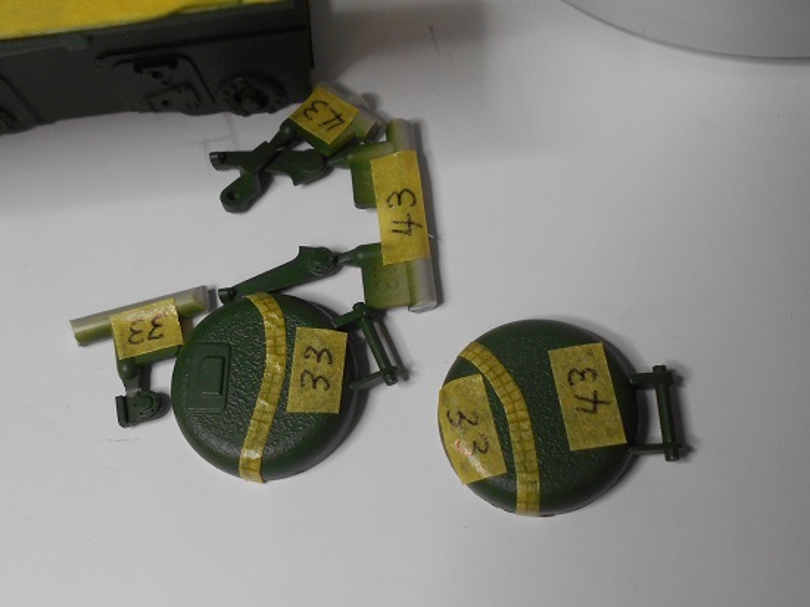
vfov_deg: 46.8
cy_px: 304
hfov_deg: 60.0
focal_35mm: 30
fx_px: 702
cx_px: 405
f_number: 3.4
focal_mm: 5.1
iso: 200
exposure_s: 1/250
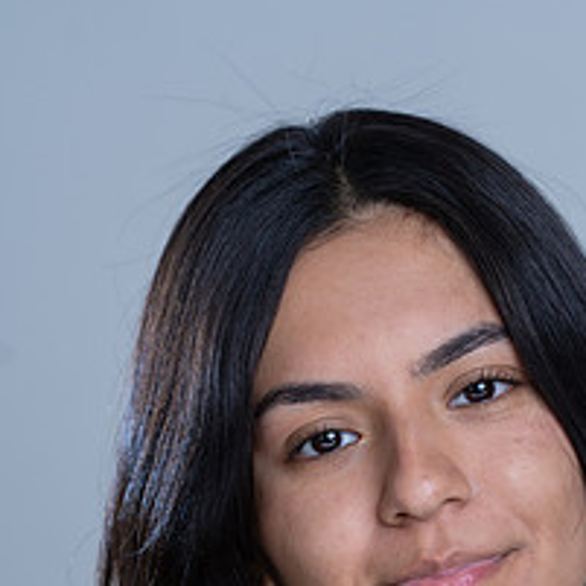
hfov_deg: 5.2
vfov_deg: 5.1
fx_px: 6512
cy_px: 595
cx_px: 414
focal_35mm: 340
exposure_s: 1/200
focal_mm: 179
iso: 160
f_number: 5.6
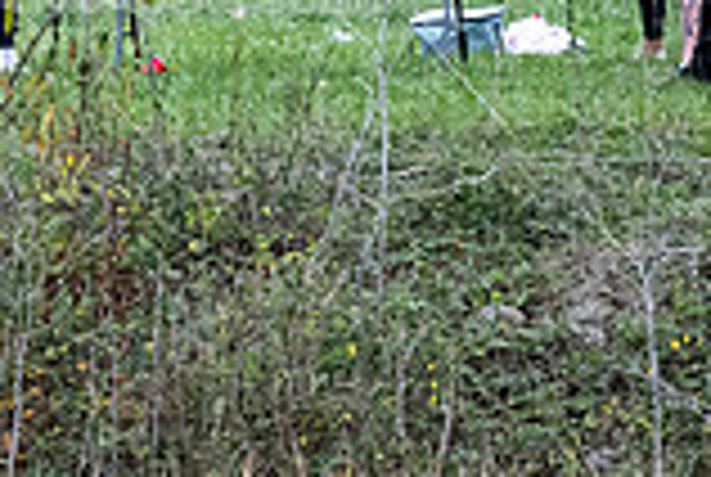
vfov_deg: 1.3
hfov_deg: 1.9
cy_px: -202
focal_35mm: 1098
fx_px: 21726
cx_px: 194
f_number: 2.8
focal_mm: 200
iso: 500
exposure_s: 1/500
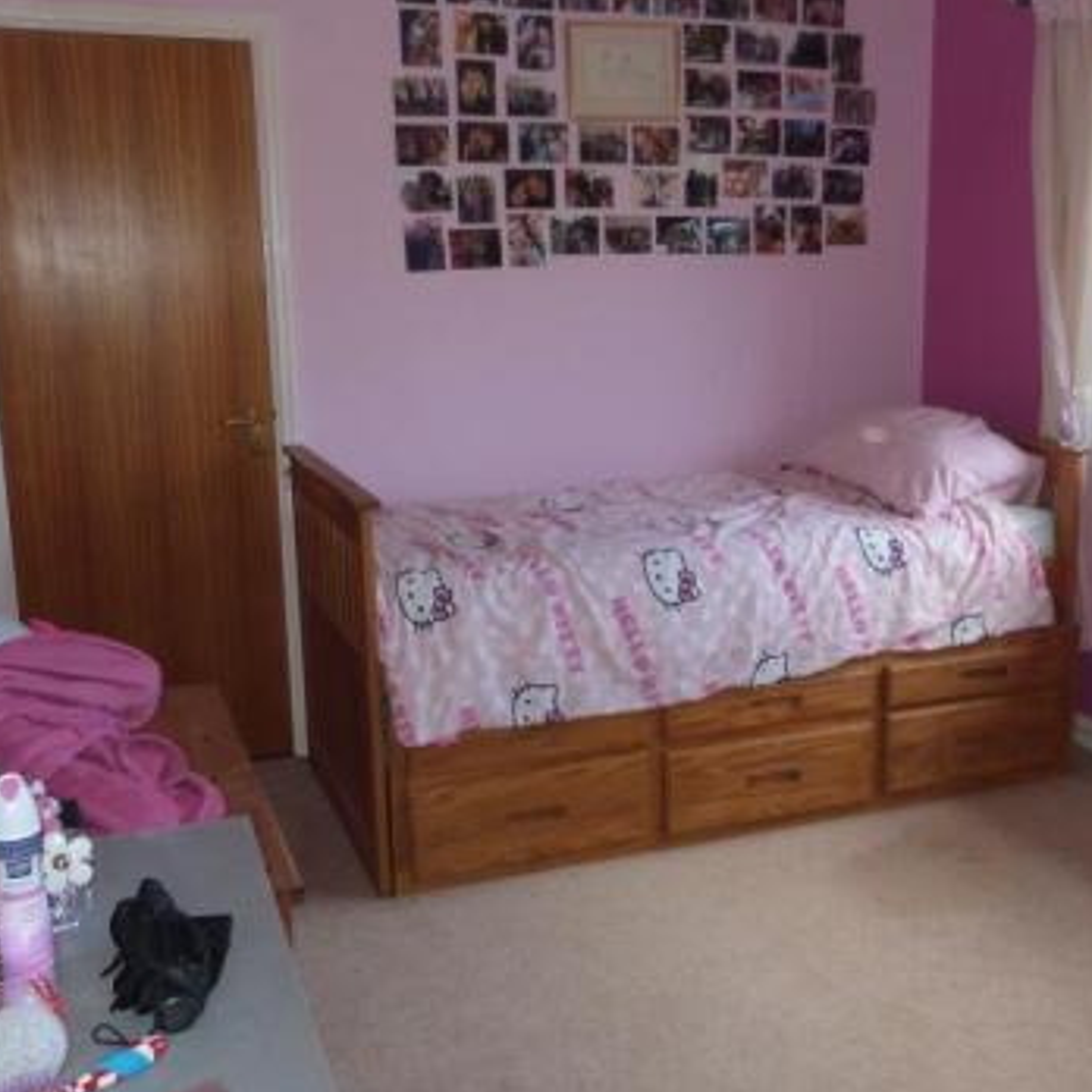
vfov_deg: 44.9
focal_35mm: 37
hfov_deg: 44.5
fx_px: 1321
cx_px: 692
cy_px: 529
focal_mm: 4.5
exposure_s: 1/60
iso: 100
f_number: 2.8
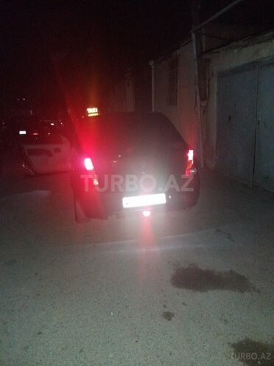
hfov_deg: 49.7
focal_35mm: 28
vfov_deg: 63.4
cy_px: 183
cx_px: 137
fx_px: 296
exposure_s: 1/15
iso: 800
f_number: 1.9
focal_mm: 3.7
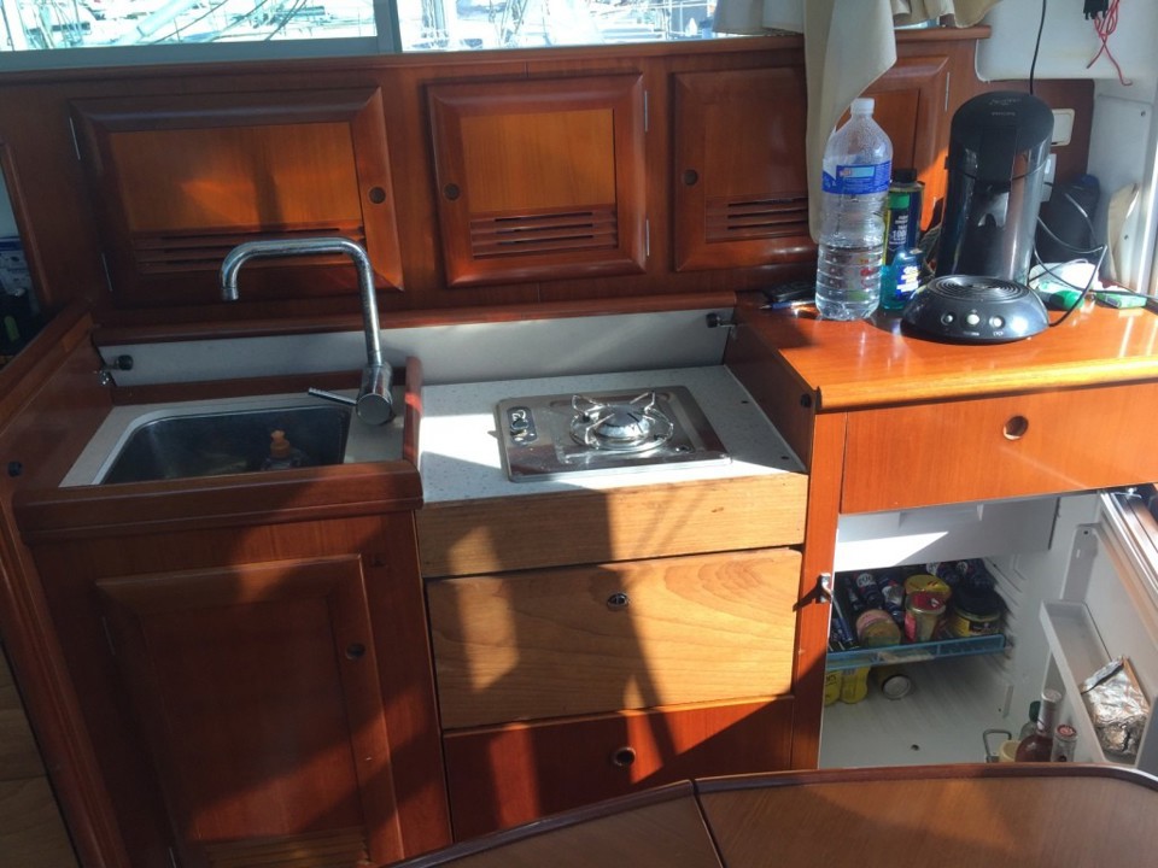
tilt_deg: -24.7
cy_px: 434
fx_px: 970
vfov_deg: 48.2
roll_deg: +2.7
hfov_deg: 61.7
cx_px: 579
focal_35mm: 29
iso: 32
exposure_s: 1/388
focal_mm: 4.15
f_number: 2.2
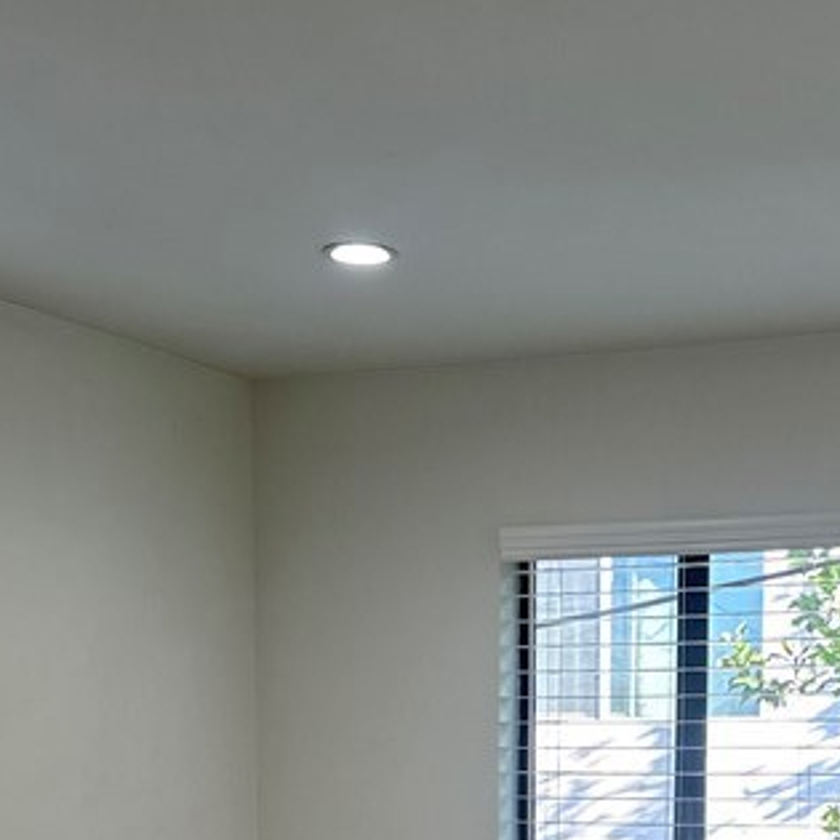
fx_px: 1894
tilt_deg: -5.2
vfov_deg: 22.9
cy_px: 1019
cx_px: 653
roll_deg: -1.9
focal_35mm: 69
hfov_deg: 24.7
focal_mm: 6.86
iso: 100
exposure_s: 1/166
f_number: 1.78
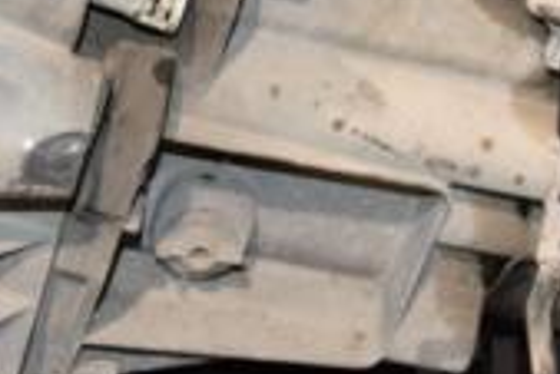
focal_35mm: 133
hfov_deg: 15.4
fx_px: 2067
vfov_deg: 10.2
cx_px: 355
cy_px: -53
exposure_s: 1/60
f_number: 5
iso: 800
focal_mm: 25
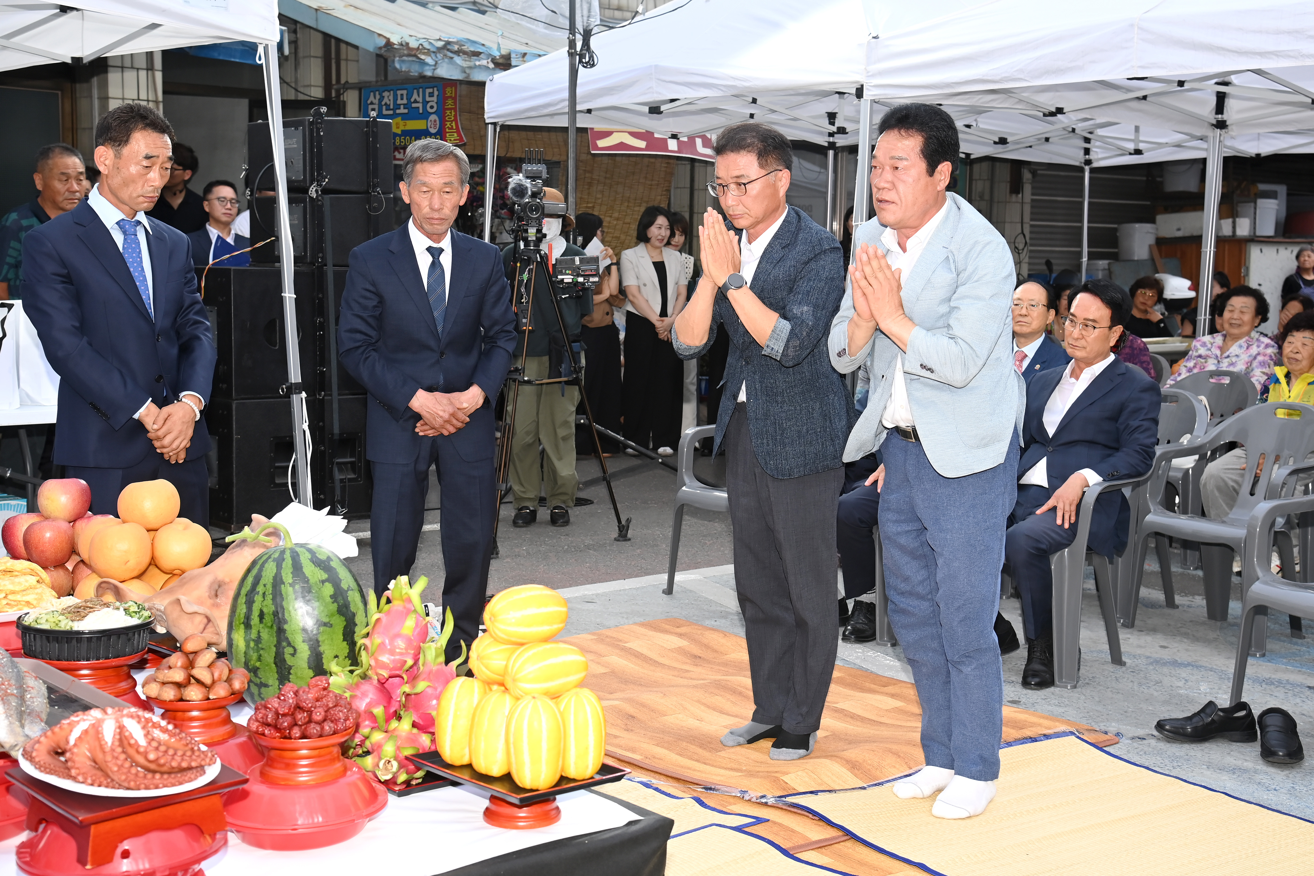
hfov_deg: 41.1
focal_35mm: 48
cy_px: 438
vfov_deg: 28.1
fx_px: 1752
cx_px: 657
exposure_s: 1/250
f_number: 6.3
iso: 640
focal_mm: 48
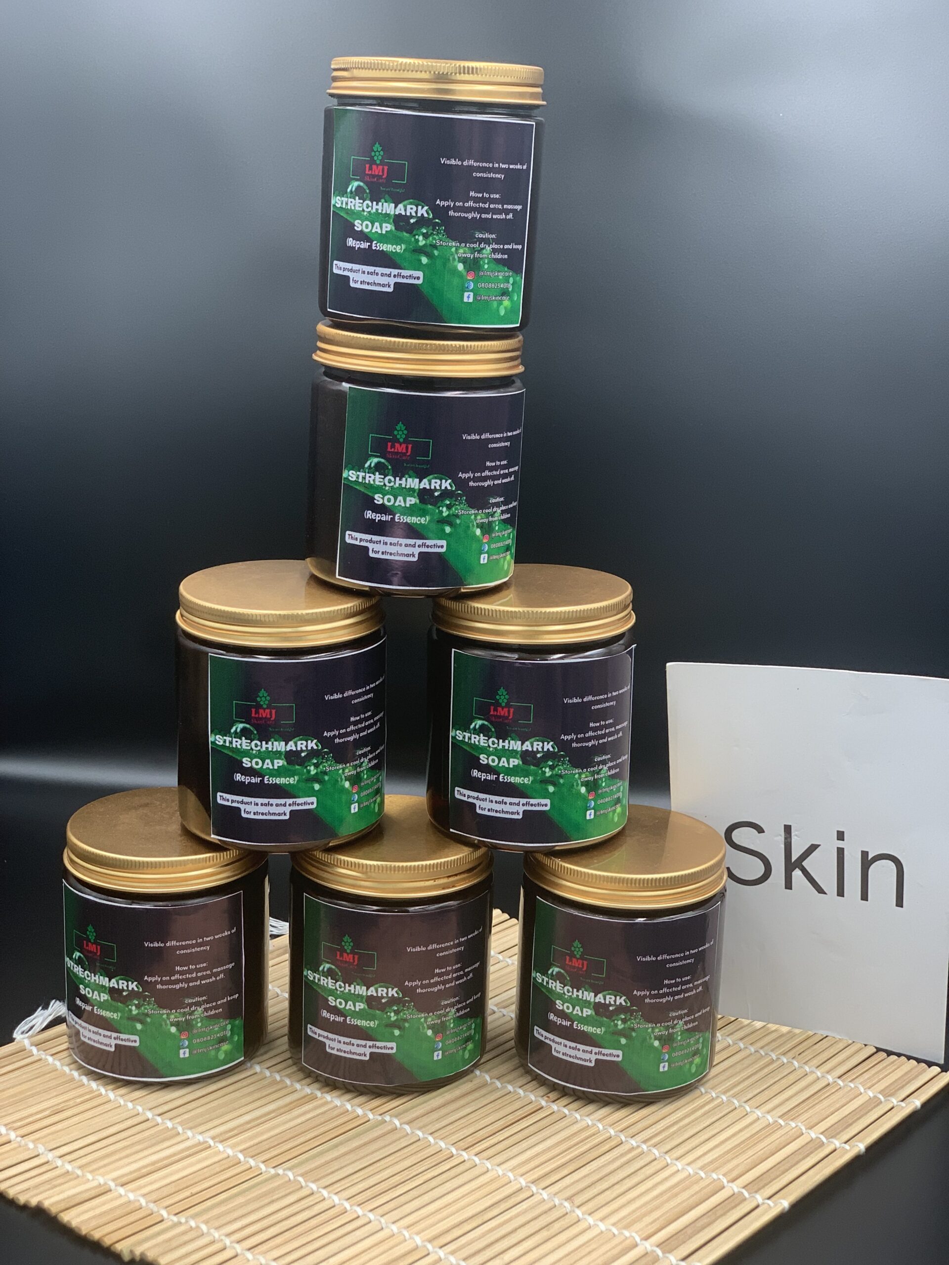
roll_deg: -1.9
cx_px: 474
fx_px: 1901
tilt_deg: -16.1
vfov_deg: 36.8
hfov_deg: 28.0
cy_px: 632
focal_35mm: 52
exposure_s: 1/100
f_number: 2.4
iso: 80
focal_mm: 6
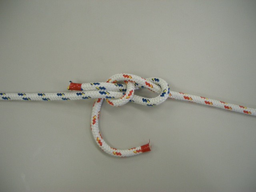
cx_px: 128
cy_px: 96
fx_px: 259
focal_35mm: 35
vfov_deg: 40.7
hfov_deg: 52.6
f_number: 2.6
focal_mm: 5.8
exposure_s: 1/60
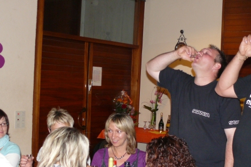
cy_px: 103
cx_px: 174
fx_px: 432
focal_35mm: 62
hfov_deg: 32.0
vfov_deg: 21.9
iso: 160
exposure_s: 1/30
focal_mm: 7.4
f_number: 2.8
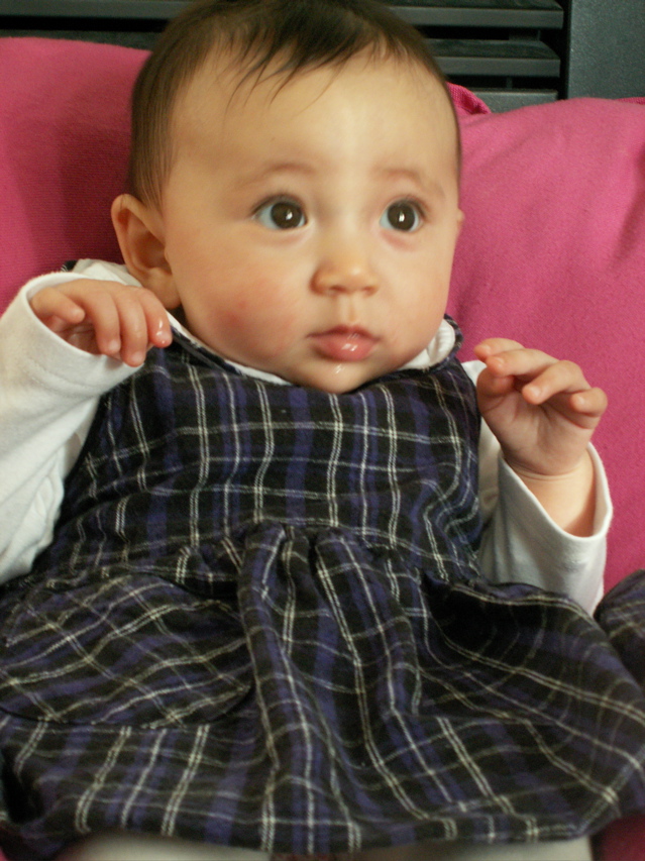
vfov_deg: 26.0
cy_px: 430
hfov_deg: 19.6
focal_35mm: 75
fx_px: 1865
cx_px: 322
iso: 160
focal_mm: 12.51
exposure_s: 1/25
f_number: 3.2
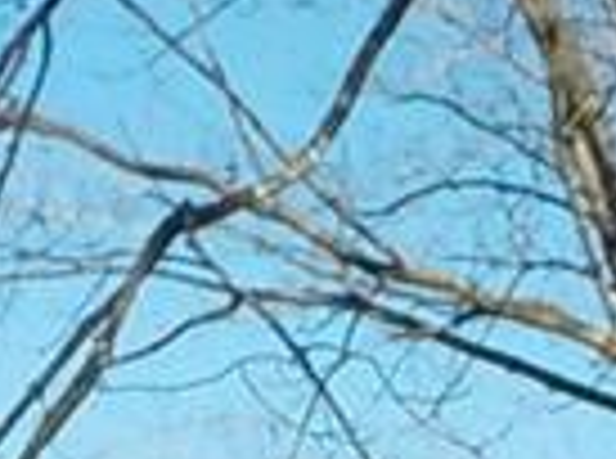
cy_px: 1206
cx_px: 908
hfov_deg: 6.9
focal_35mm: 285
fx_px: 5058
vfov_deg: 5.0
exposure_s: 1/800
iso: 125
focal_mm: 5.2
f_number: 3.7
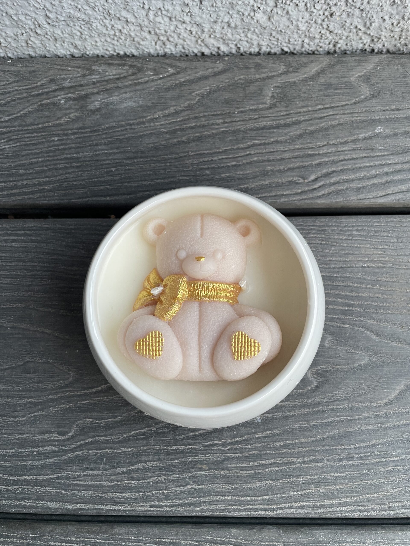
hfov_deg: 53.1
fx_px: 411
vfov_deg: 67.3
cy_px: 273
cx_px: 205
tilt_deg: -80.4
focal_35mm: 26
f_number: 1.6
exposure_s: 1/60
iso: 160
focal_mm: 4.2
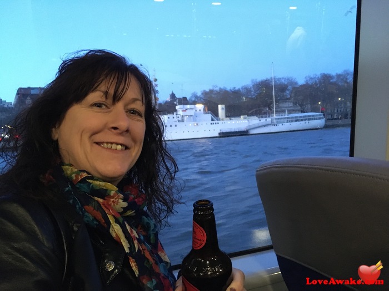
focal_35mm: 29
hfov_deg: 61.7
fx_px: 326
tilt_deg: -4.1
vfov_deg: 48.2
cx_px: 194
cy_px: 146
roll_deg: +4.2
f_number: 2.2
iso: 320
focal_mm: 4.15
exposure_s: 1/17
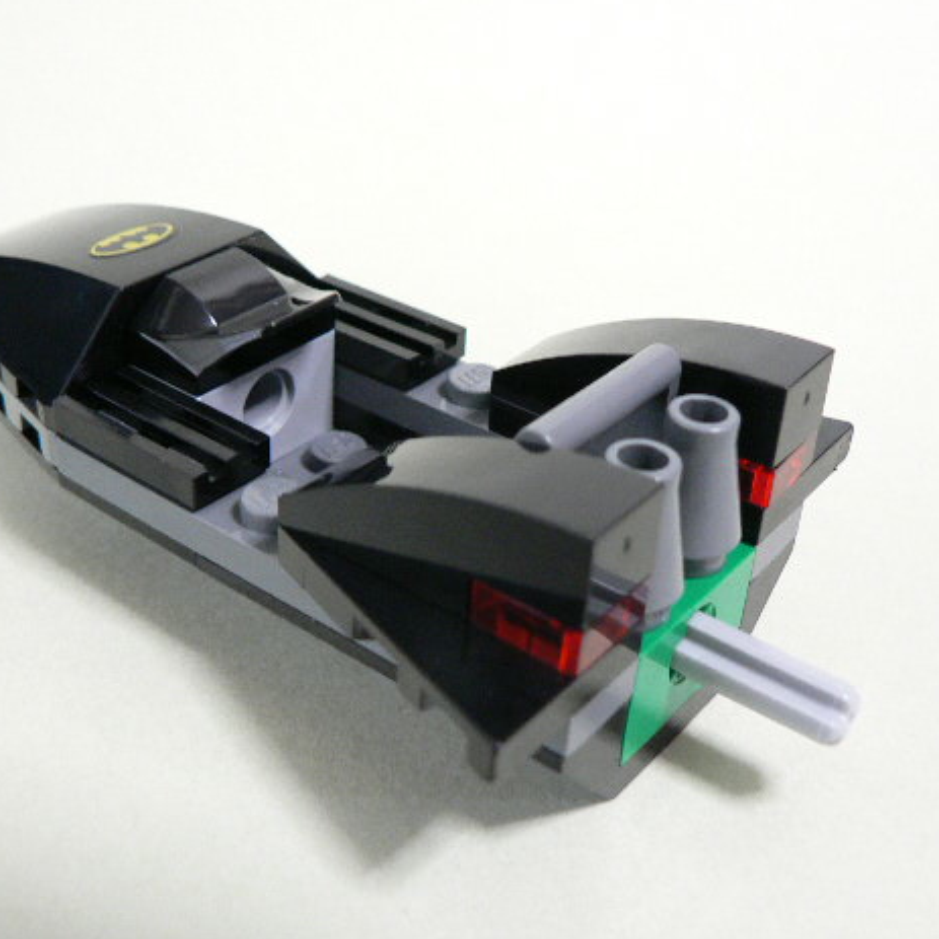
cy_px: 475
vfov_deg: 38.3
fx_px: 1350
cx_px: 395
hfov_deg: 38.2
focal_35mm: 44
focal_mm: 6
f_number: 2.8
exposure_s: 1/13
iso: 200
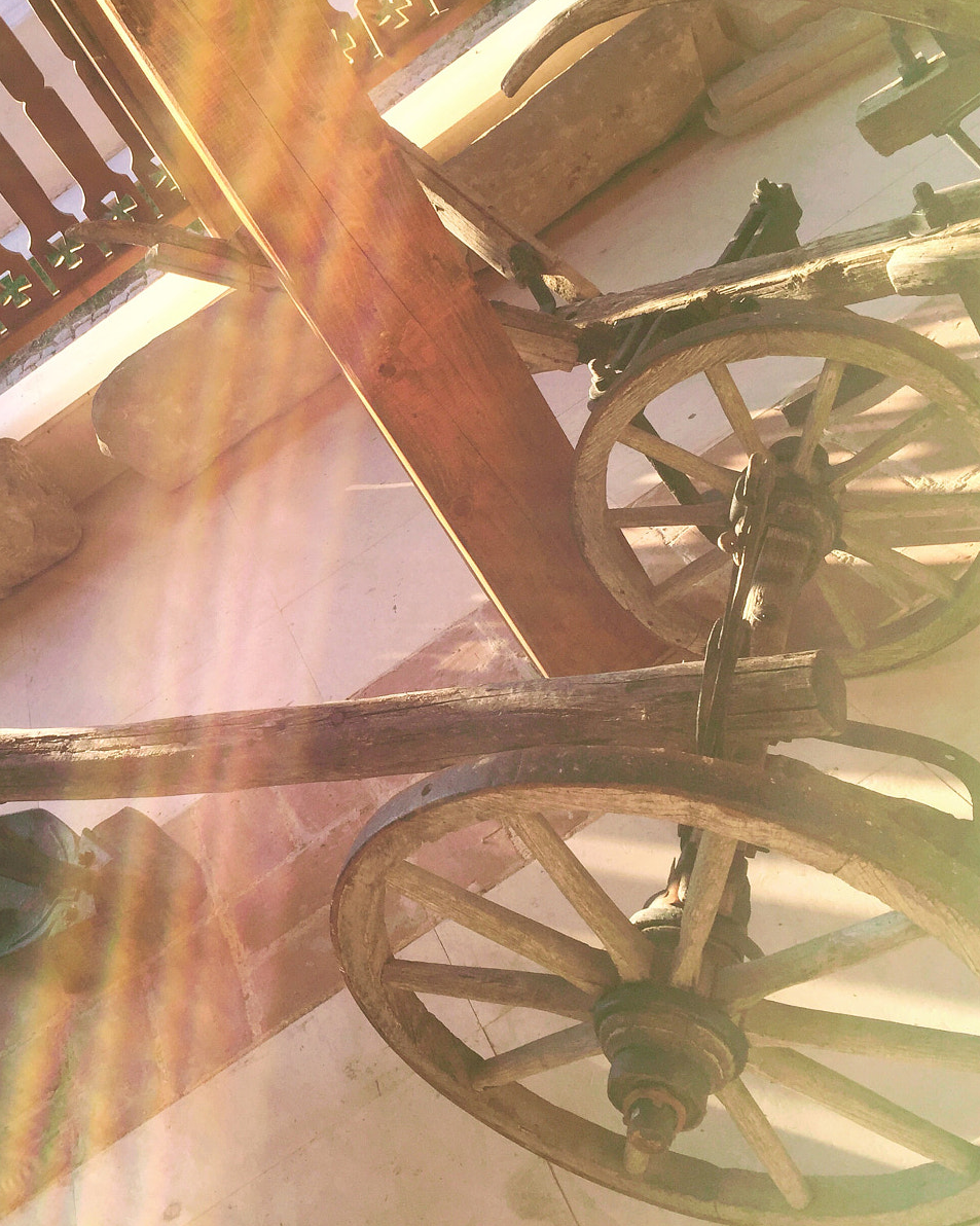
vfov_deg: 47.9
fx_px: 1378
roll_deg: +38.1
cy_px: 611
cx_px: 279
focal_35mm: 38
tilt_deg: -28.2
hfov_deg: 38.4
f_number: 2.2
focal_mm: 4.15
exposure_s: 1/319
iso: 32
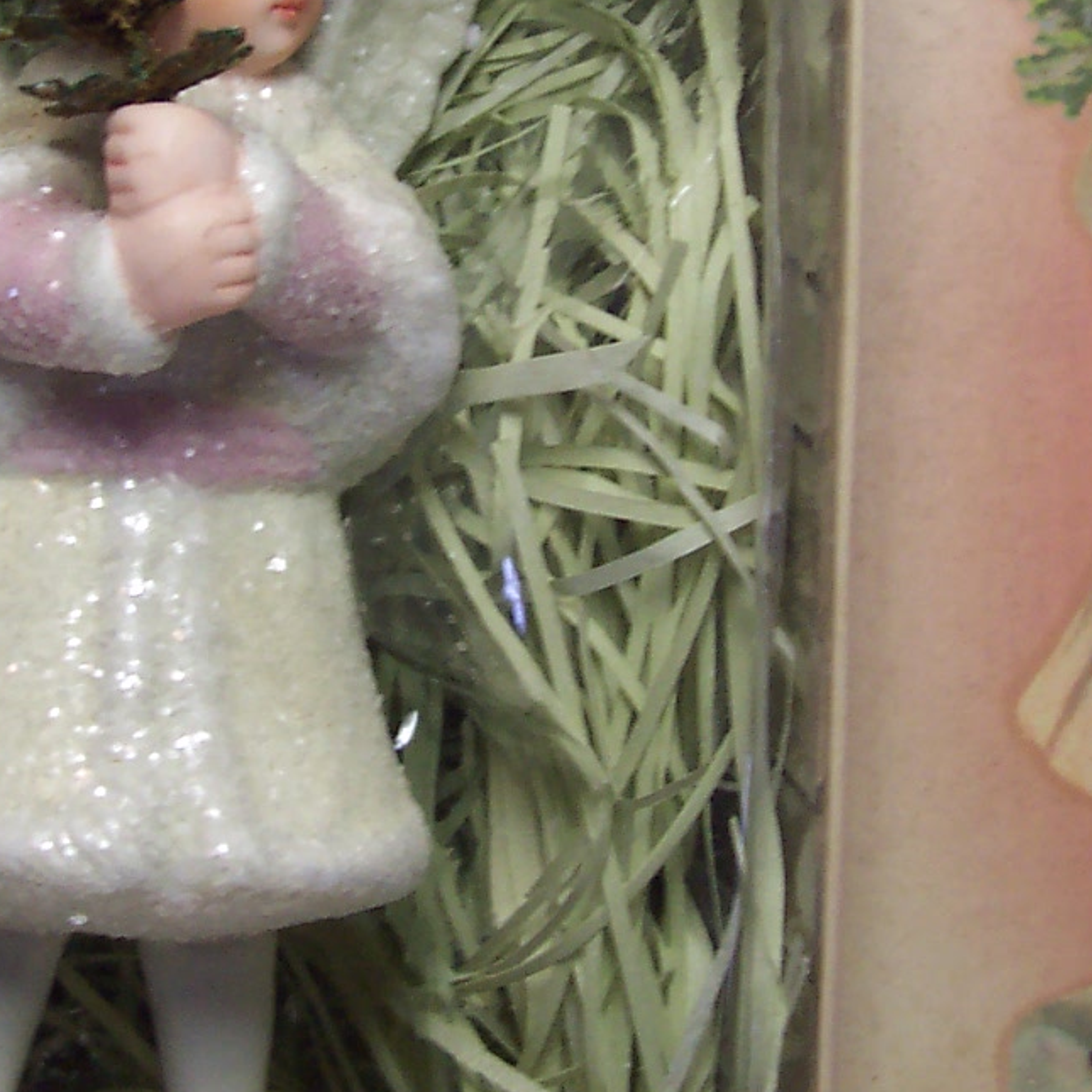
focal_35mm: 84
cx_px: 459
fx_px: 2998
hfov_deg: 20.6
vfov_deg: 20.6
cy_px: 342
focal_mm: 5.6
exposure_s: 1/45
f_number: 2.8
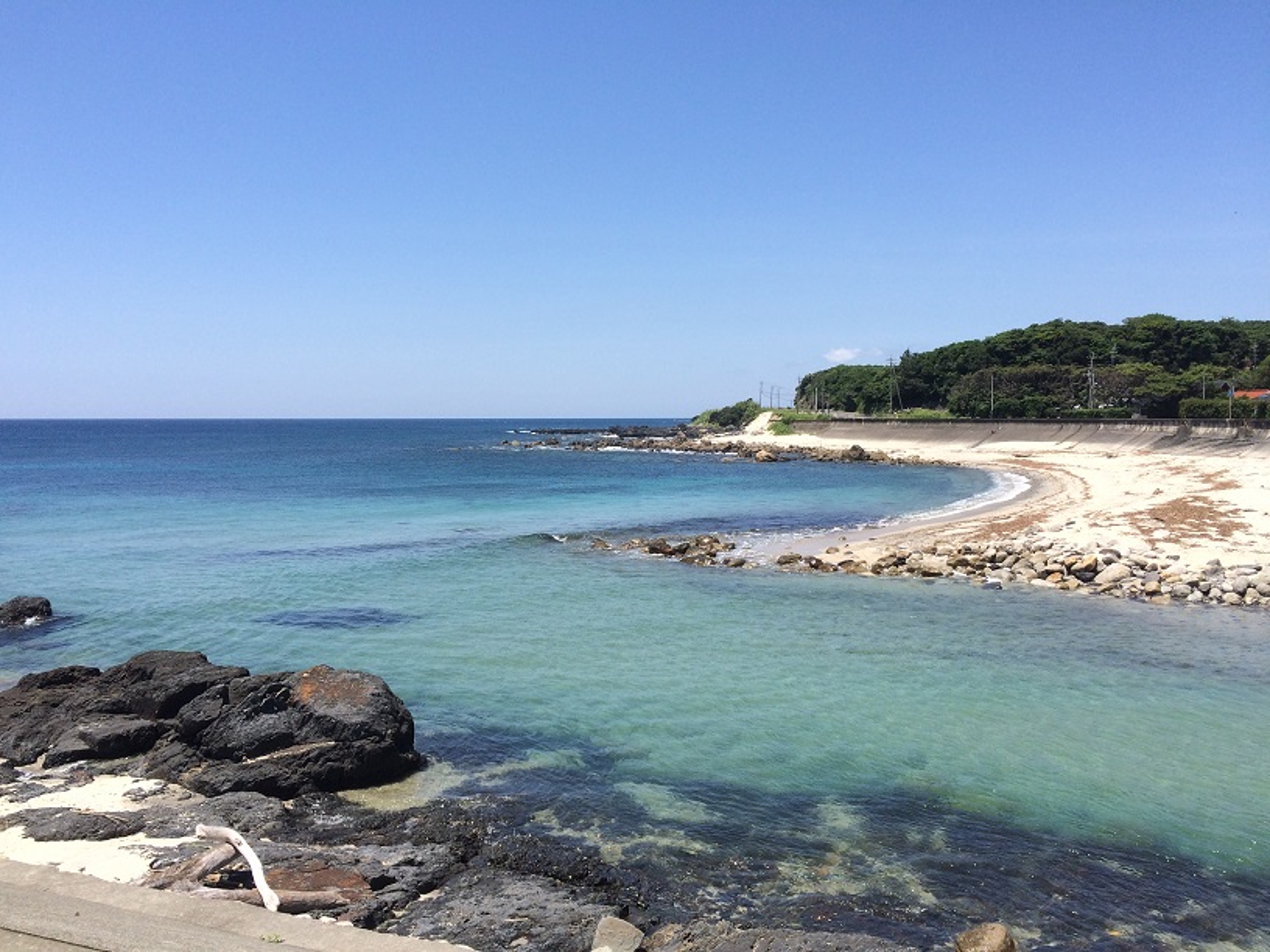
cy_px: 476
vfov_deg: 48.2
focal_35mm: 29
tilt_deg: -4.2
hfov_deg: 61.7
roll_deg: +0.1
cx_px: 635
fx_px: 1064
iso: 32
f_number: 2.2
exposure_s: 1/2160
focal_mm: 4.15
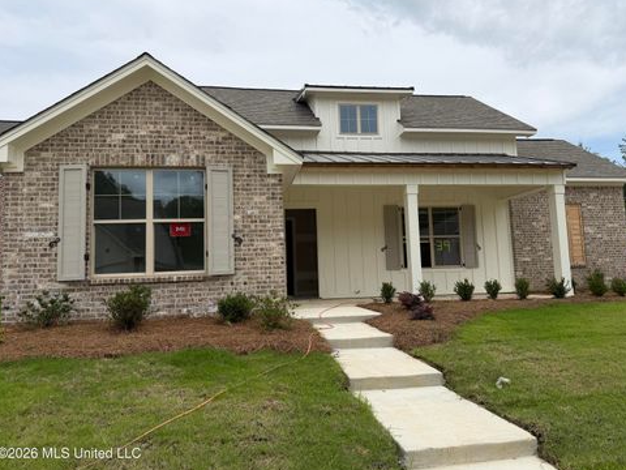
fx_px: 452
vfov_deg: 54.9
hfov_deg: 69.4
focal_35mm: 25
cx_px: 322
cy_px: 230
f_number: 1.78
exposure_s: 1/6173
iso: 80
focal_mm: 6.76
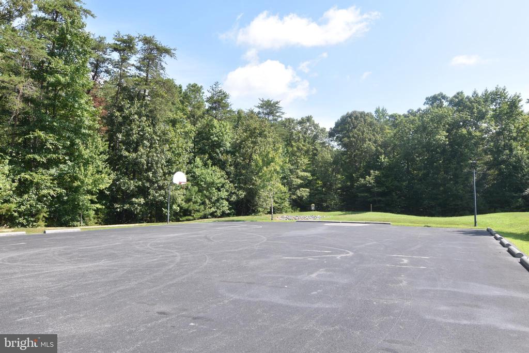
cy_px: 176
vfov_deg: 53.1
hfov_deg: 73.7
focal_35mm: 24
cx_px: 264
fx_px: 353
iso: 200
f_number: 9
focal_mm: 16
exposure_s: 1/320
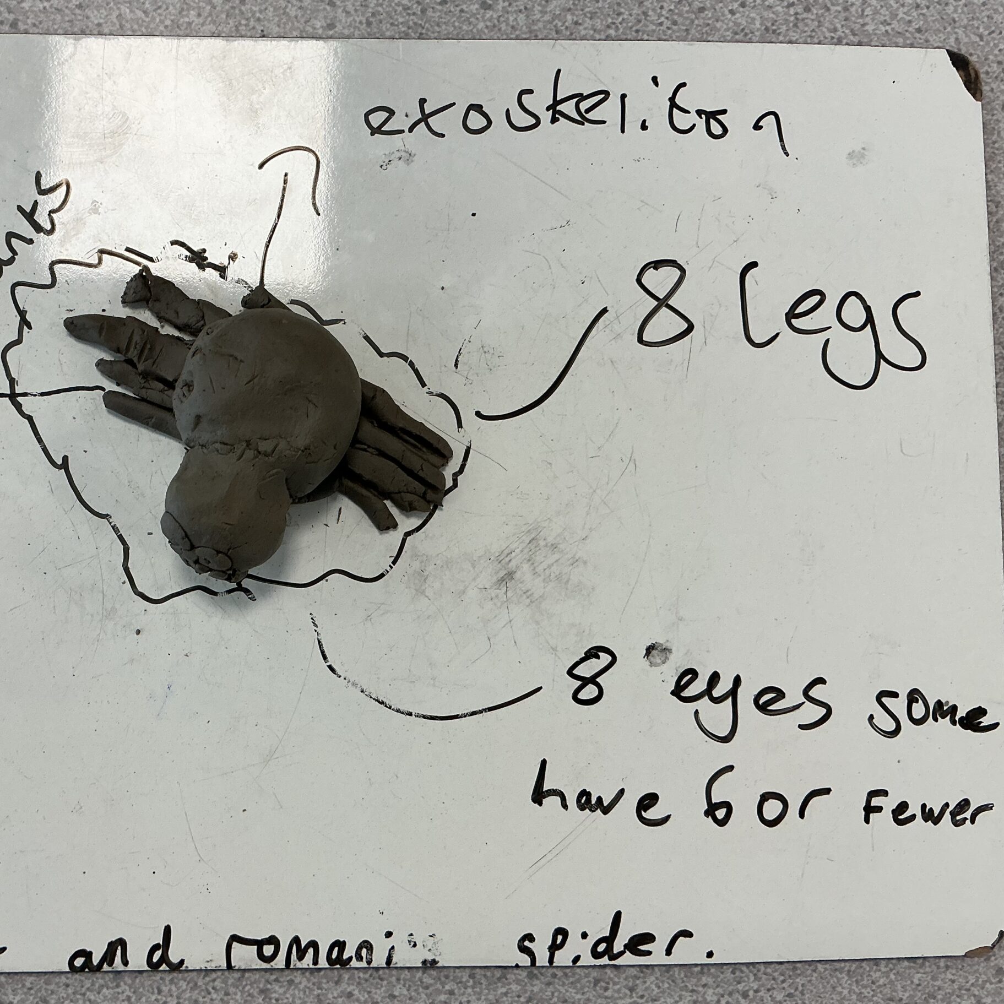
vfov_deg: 46.0
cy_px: 502
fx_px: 1181
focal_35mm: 36
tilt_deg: -86.9
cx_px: 326
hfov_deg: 45.3
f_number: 1.8
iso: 50
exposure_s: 1/120
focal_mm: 3
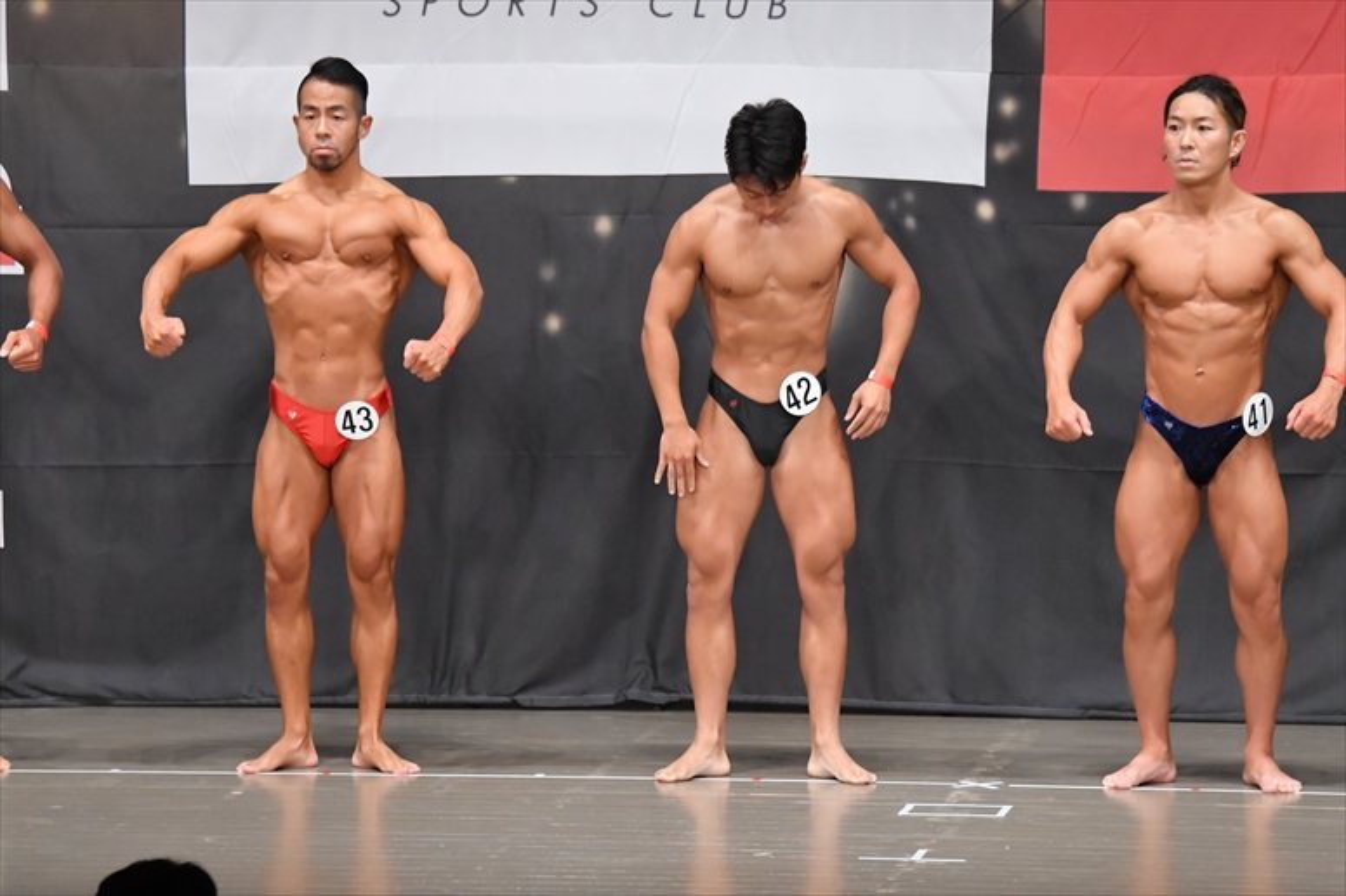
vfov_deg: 6.3
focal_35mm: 217
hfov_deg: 9.5
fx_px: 8110
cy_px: 448
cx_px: 673
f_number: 5.6
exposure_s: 1/400
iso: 6400
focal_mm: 145
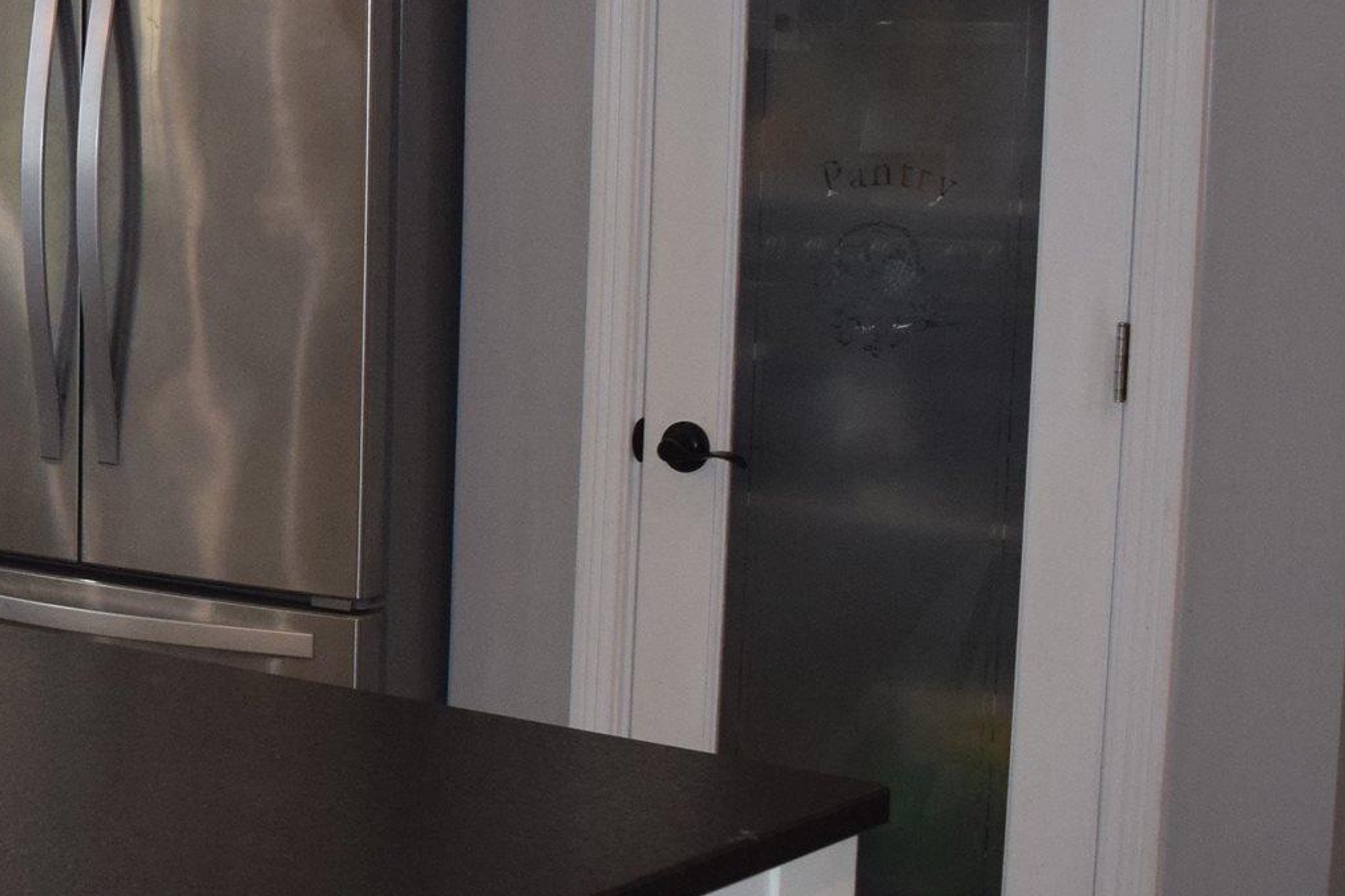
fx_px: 3062
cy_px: 420
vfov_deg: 16.6
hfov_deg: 21.0
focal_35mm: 82
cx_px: -672
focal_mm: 18
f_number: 5.6
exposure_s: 1/125
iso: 800
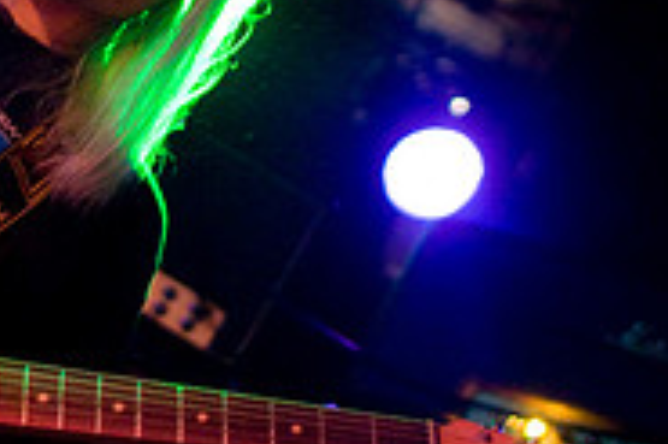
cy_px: 150
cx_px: -58
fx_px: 2614
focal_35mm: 141
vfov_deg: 9.7
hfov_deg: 14.3
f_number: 1.4
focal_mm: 30
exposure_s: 1/50
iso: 1000
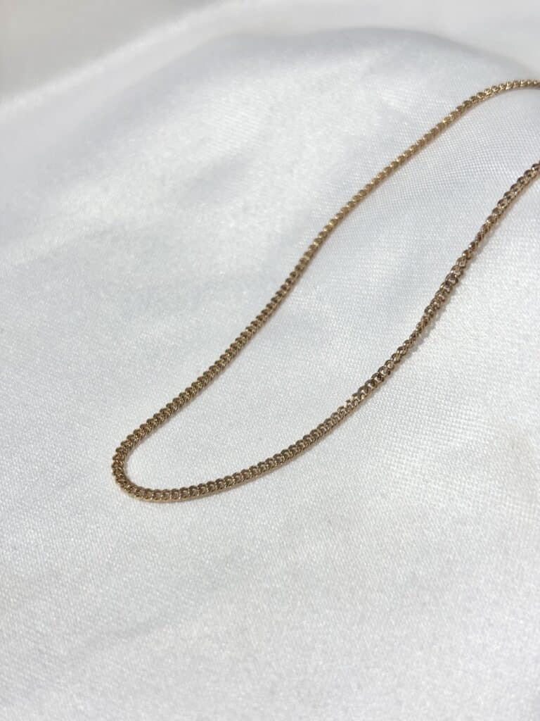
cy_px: 360
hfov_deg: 28.0
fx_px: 1082
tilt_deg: -50.1
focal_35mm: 52
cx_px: 270
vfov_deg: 36.8
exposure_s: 1/381
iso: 32
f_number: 1.6
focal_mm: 5.96
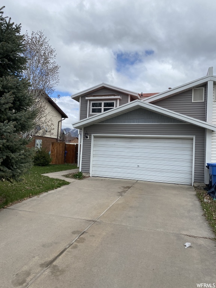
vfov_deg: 67.3
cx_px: 108
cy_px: 144
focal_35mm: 26
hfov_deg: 53.1
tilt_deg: +4.0
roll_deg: -2.9
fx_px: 216
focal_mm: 4.25
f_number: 1.8
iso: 32
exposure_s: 1/3135
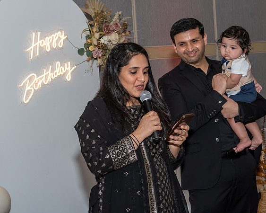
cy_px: 101
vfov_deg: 17.3
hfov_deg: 21.5
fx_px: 697
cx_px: 99
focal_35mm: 89
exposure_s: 1/250
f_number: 7.1
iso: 500
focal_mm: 50
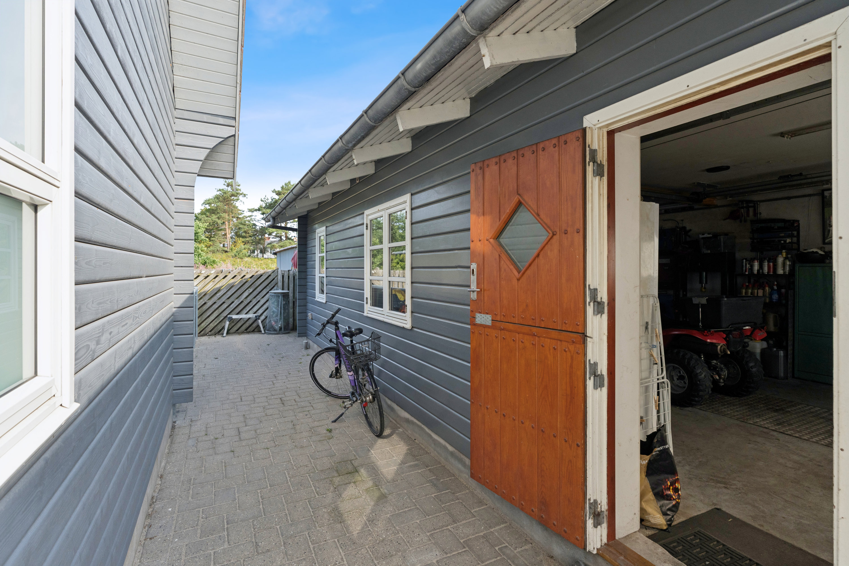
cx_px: 424
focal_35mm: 17
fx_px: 401
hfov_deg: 93.3
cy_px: 283
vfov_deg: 70.4
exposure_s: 1/800
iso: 500
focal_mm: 17
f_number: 5.6
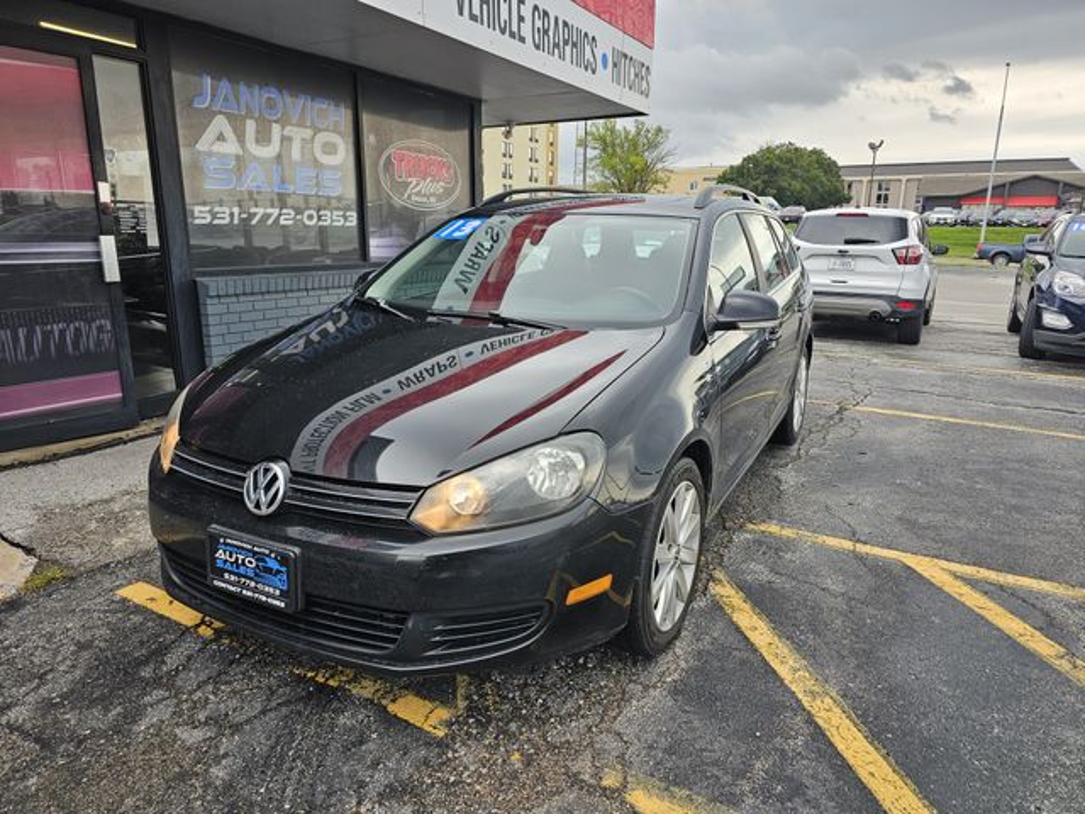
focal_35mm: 23
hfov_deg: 73.9
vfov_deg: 58.9
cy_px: 407
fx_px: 721
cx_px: 542
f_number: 1.7
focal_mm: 6.3
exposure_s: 1/180
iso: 50
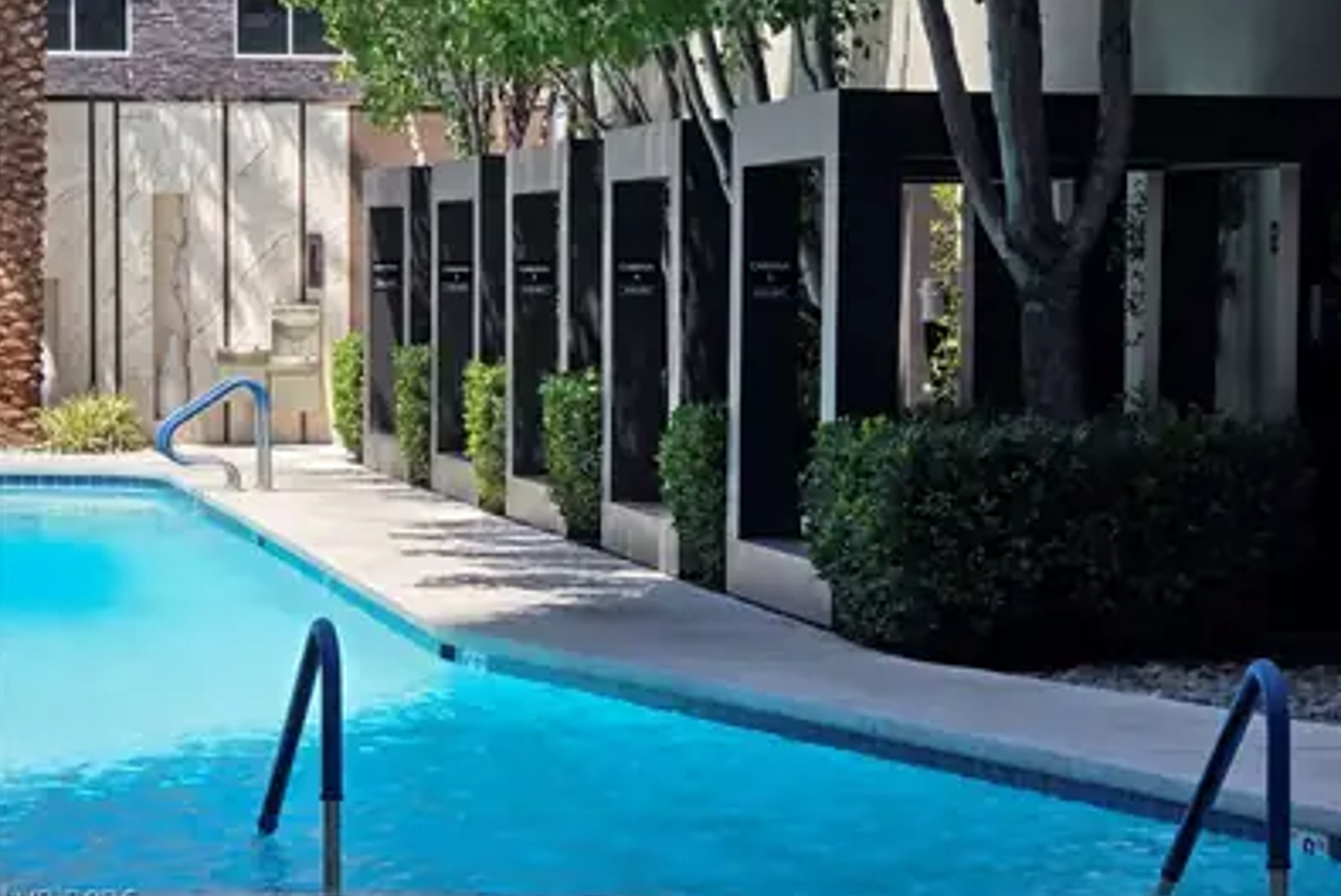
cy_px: 414
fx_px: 4510
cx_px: 672
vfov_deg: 11.3
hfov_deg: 16.9
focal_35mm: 121
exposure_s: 1/777
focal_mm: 18.6
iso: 64
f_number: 3.4
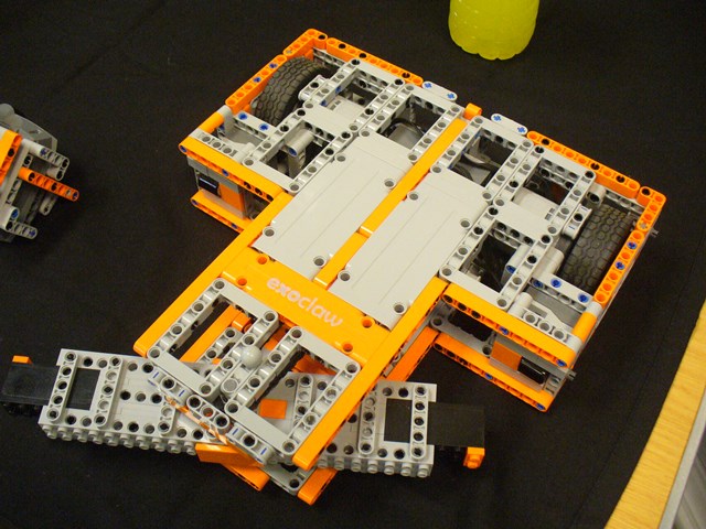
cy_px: 264
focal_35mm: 37
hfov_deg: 50.1
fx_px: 755
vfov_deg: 38.7
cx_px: 353
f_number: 2.8
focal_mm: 6.1
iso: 400
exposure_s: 1/50
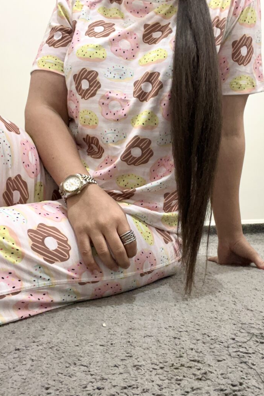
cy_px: 196
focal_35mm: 32
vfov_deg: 58.7
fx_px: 352
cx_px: 150
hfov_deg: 41.1
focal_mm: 2.71
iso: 320
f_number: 2.2
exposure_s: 1/33
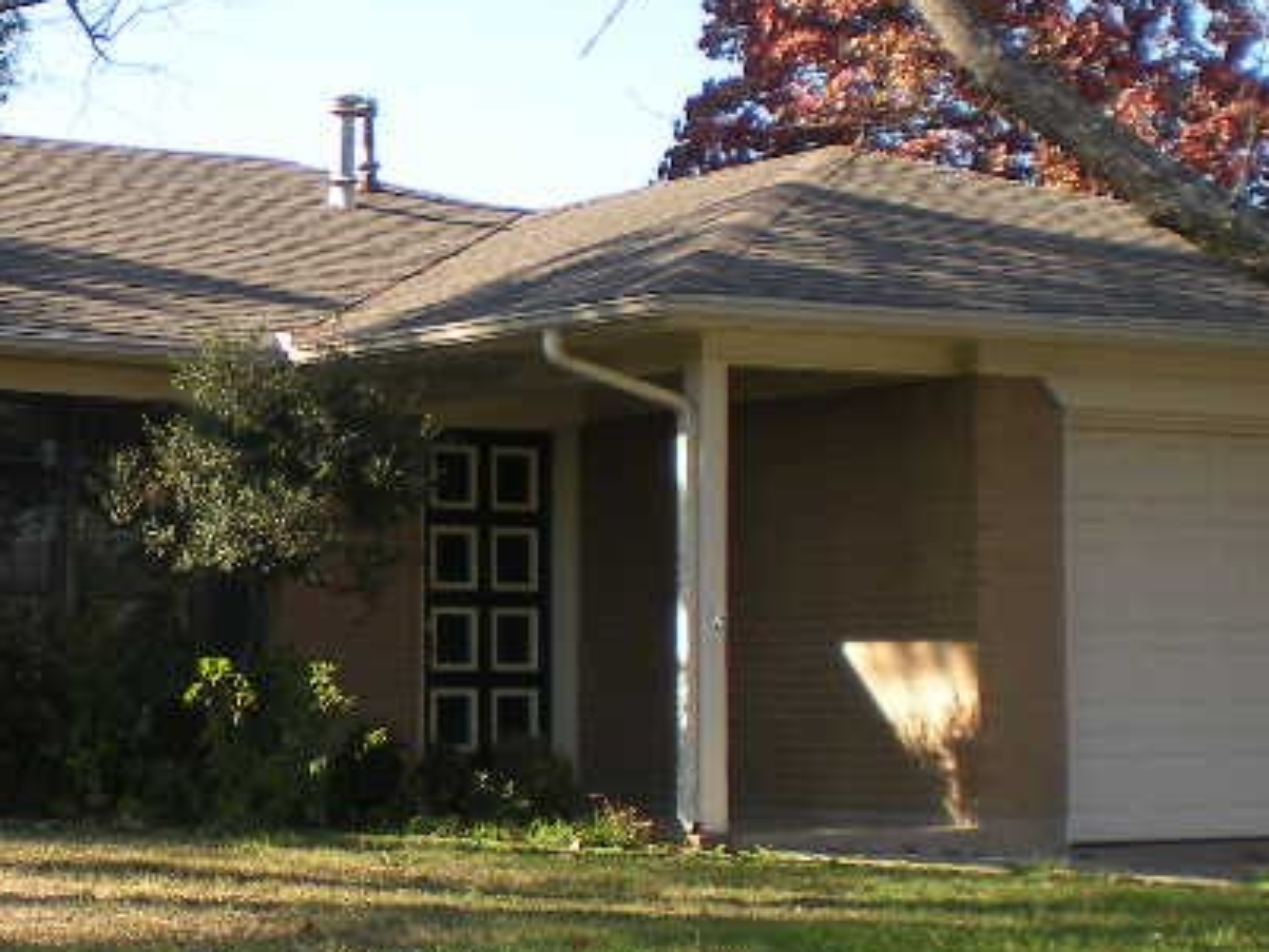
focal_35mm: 97
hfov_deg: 19.9
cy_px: 541
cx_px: 168
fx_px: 3557
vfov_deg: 15.2
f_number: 4.6
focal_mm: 6.3
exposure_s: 1/210
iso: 89
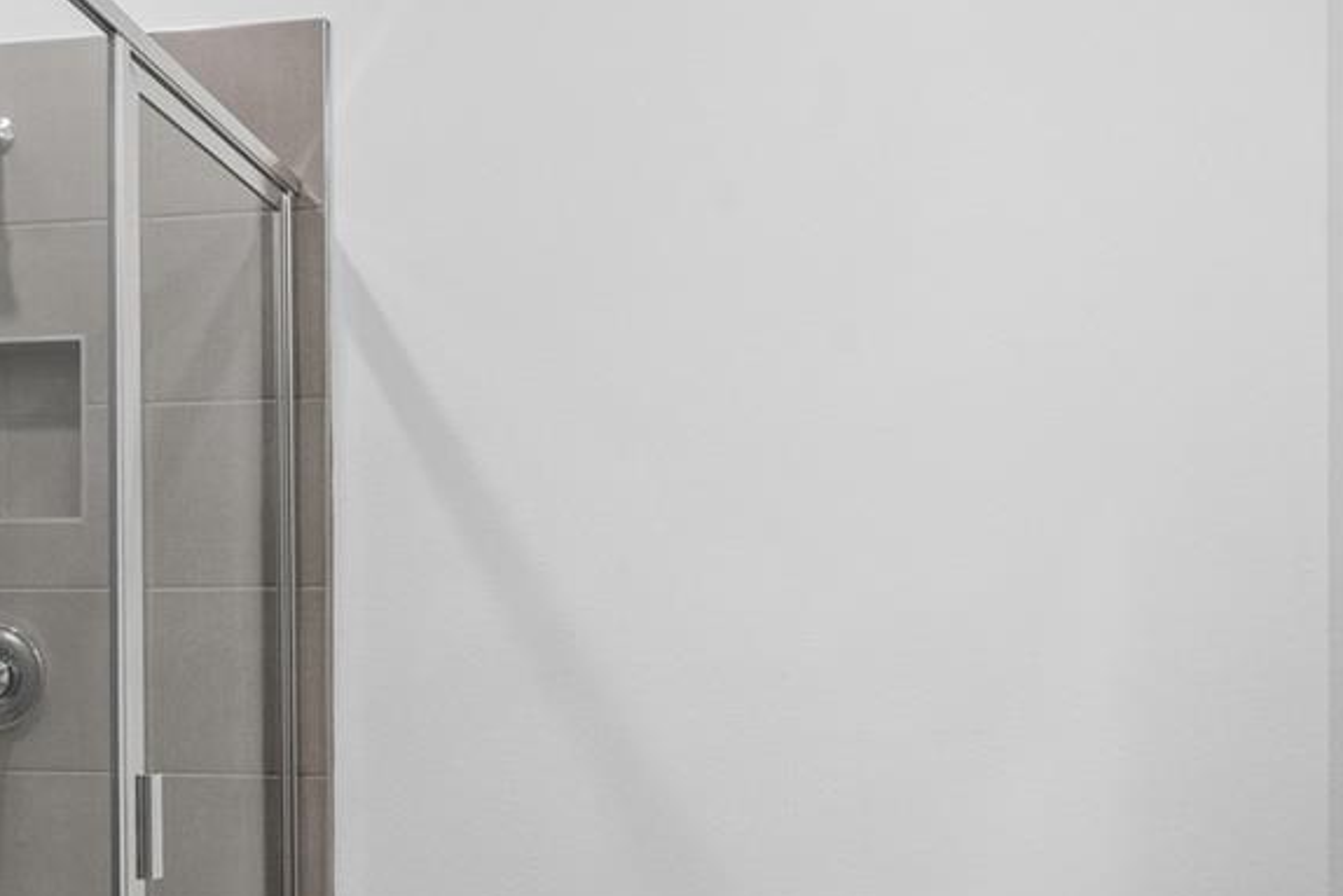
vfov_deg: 31.4
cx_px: 501
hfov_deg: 46.7
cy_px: 753
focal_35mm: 41
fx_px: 1538
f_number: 10
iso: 4000
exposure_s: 1/30
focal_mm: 14.8
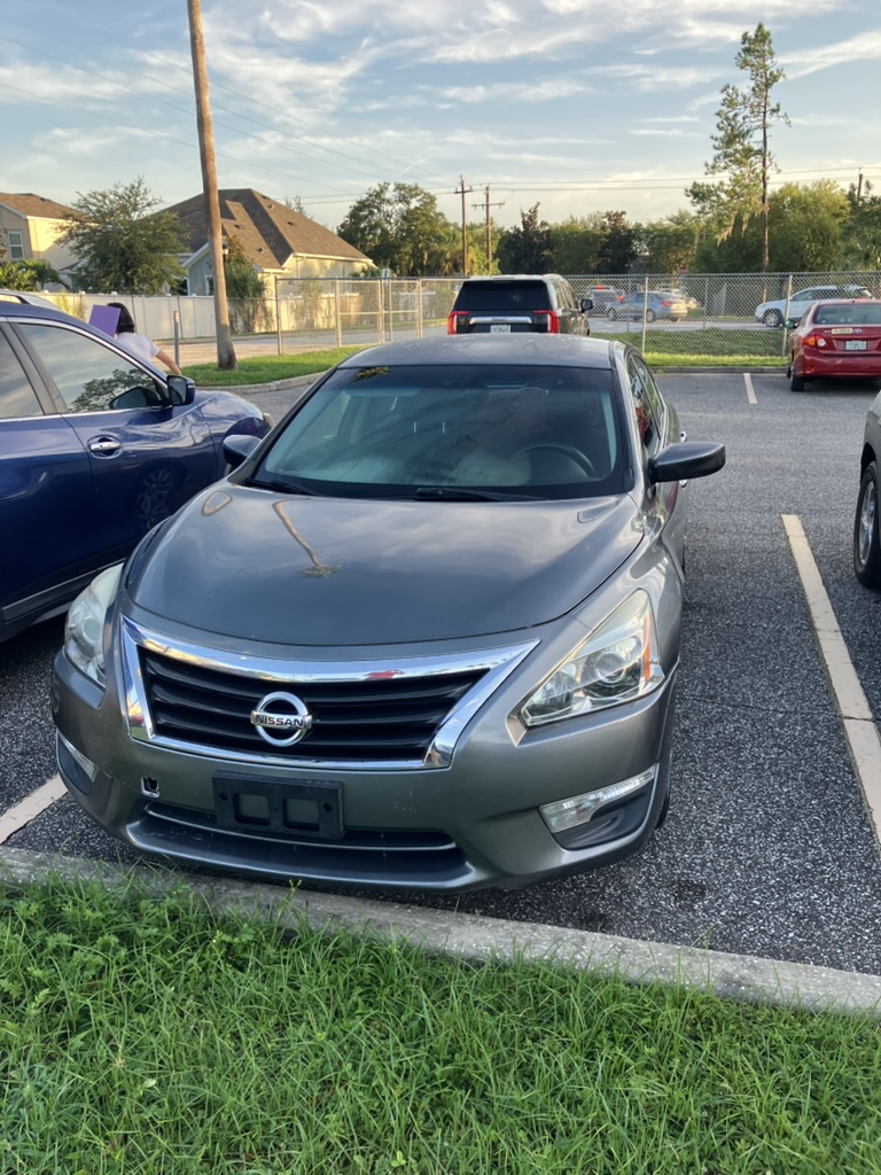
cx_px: 440
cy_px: 588
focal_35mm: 28
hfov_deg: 49.7
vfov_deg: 63.4
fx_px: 950
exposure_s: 1/183
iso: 25
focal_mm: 3.99
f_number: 1.8
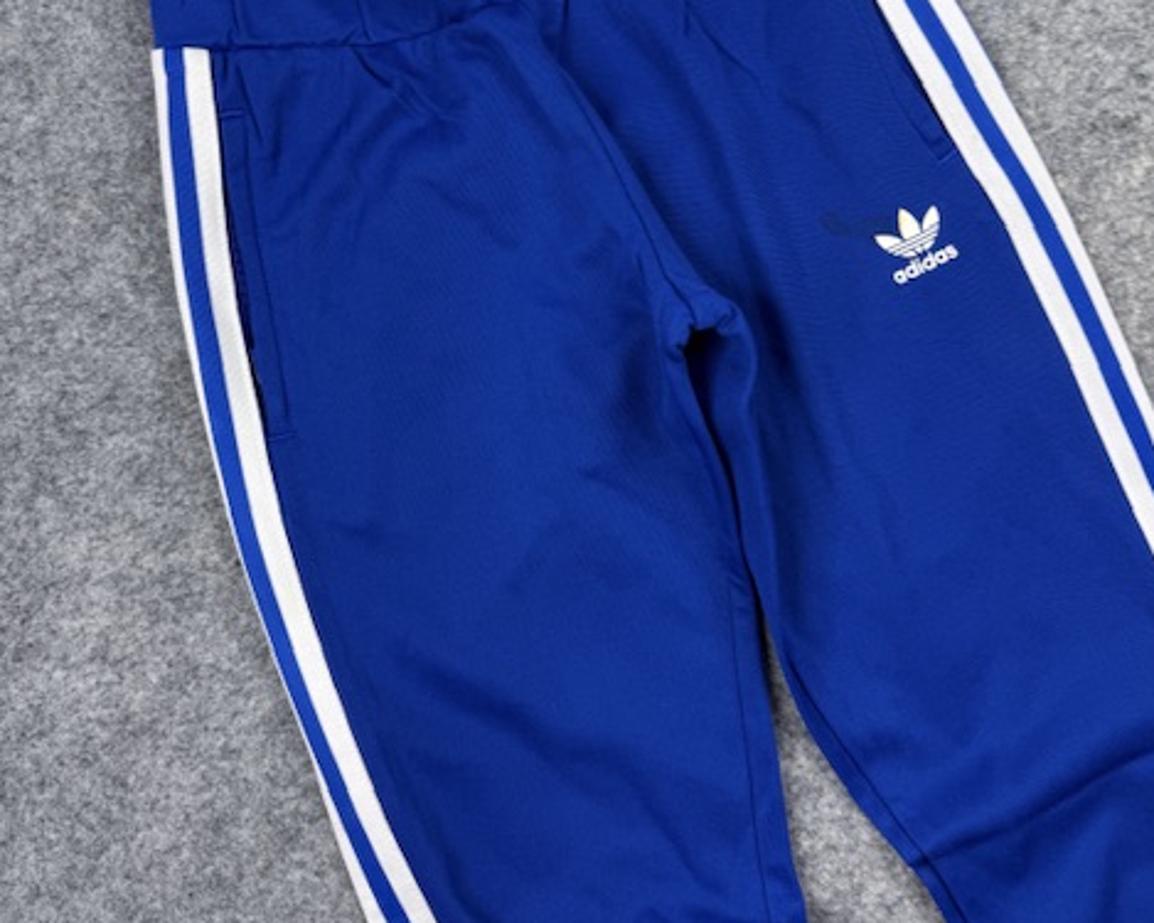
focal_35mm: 32
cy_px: 318
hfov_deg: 55.7
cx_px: 573
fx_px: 1093
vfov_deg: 45.2
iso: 50
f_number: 1.78
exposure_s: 1/121
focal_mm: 6.76
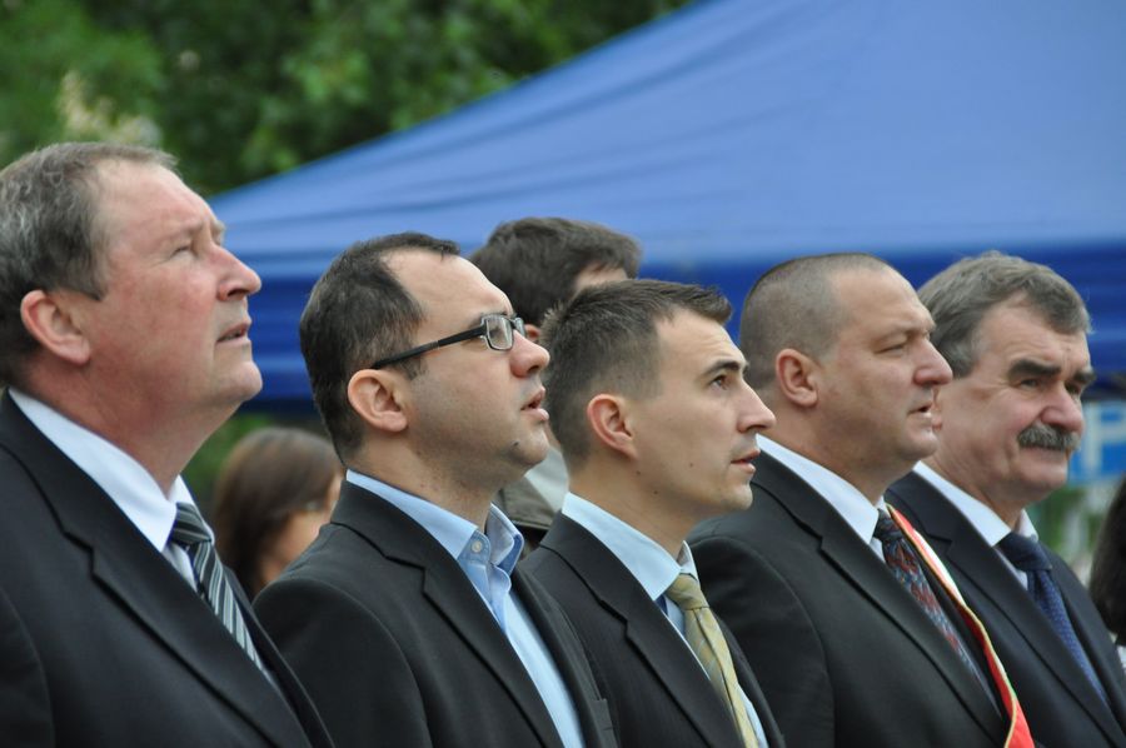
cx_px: 563
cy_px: 374
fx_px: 9373
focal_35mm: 300
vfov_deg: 4.6
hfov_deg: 6.9
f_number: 6.3
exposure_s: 1/500
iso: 1000
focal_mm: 200
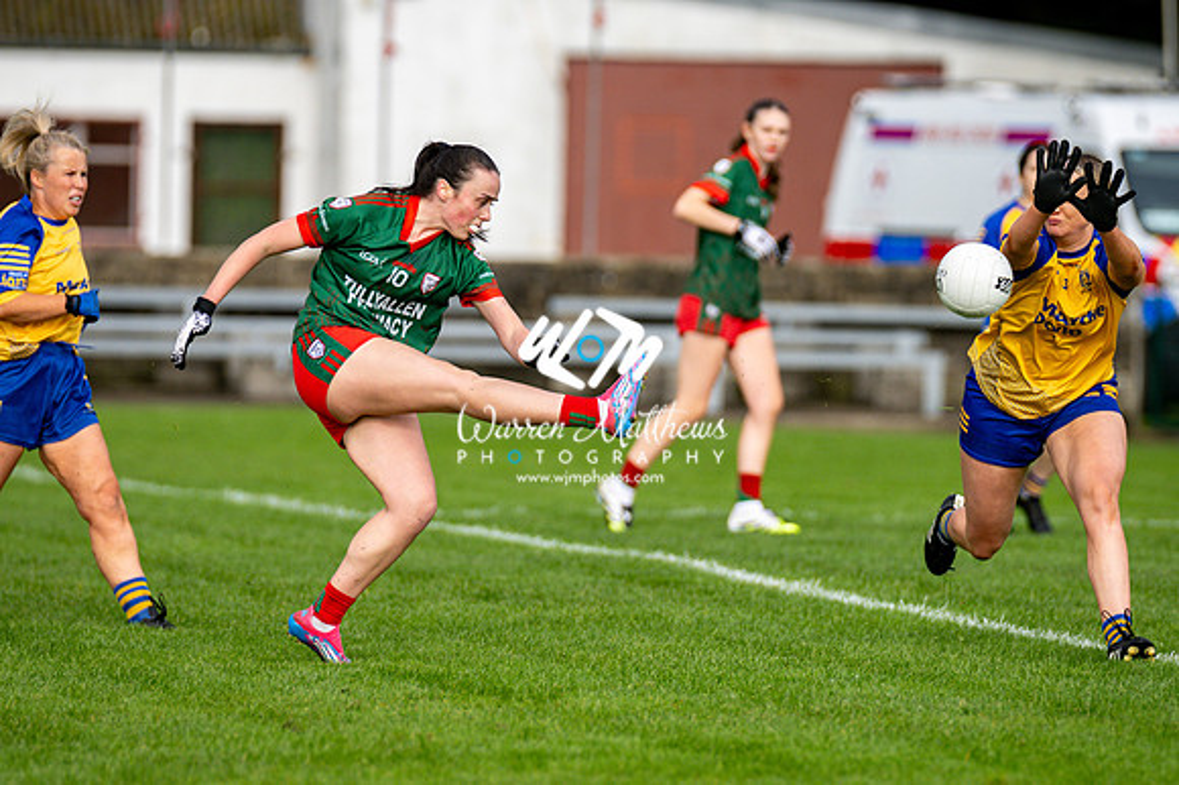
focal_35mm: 375
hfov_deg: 5.5
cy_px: 392
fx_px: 12274
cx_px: 590
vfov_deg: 3.7
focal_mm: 250
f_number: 2.8
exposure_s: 1/3200
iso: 220
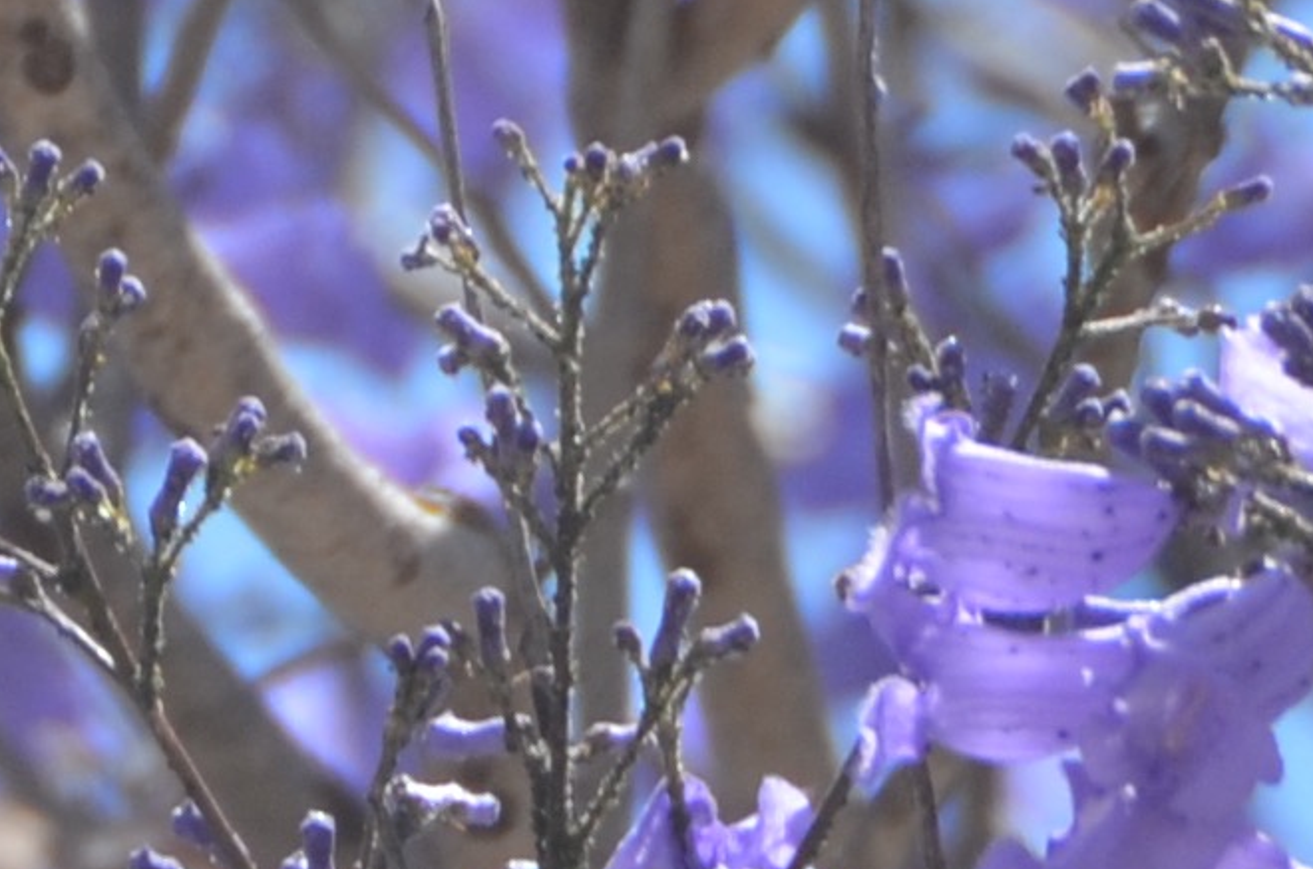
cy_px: 899
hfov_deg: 0.9
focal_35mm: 2241
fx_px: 81557
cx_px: -748
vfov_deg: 0.6
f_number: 5.6
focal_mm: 200
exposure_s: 1/500
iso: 200
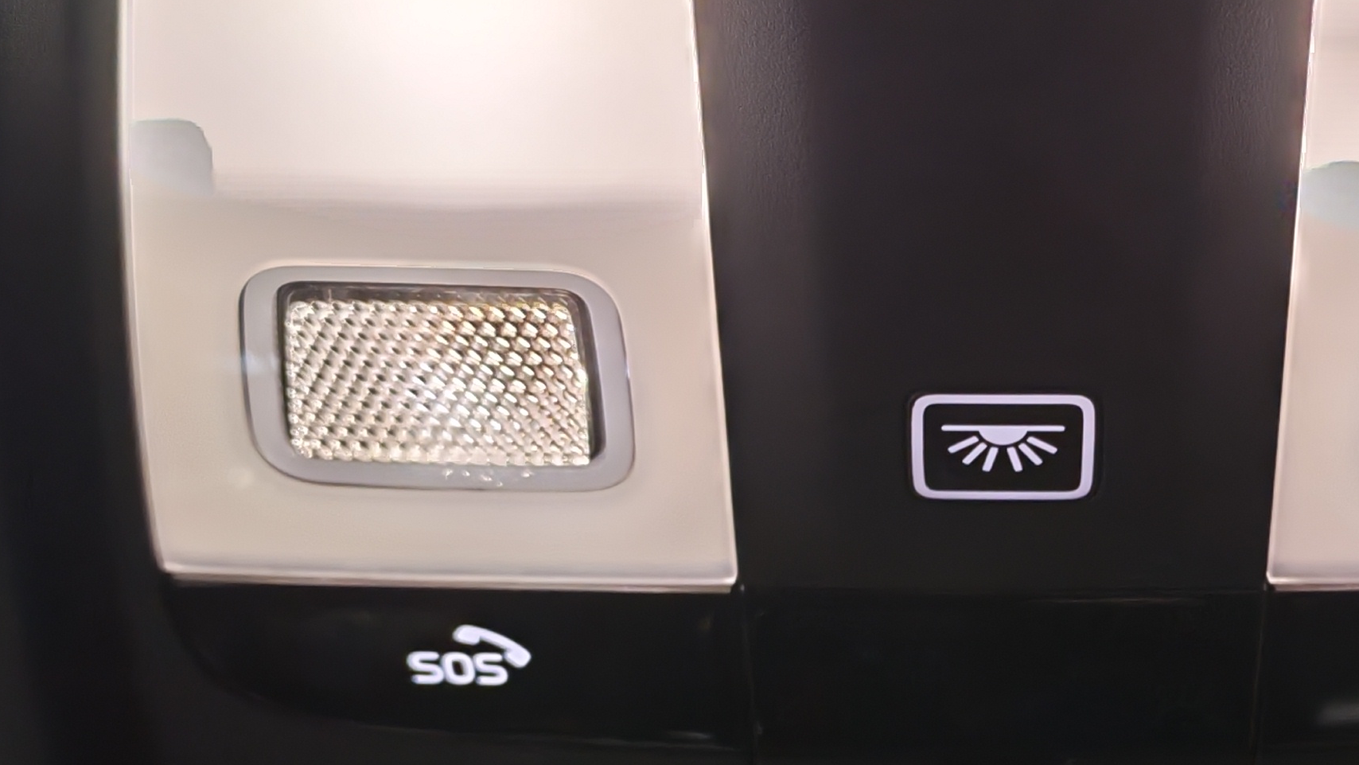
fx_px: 2919
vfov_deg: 14.8
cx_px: 1049
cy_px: 684
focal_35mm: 81
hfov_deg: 25.8
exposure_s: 1/100
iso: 400
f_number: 1.9
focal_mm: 6.12
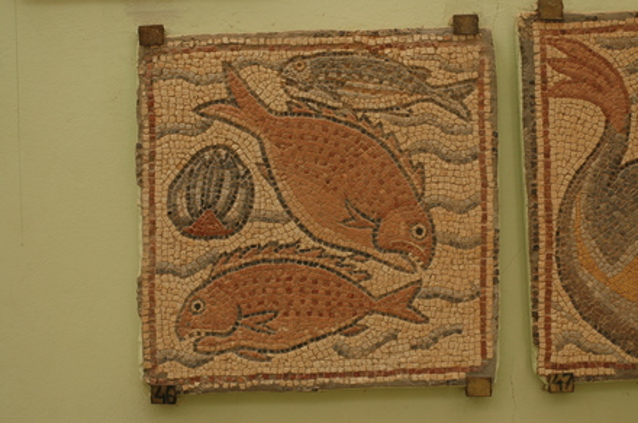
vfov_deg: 13.0
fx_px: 1858
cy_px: 212
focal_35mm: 105
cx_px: 319
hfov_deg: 19.5
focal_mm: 70
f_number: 4.5
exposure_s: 1/40
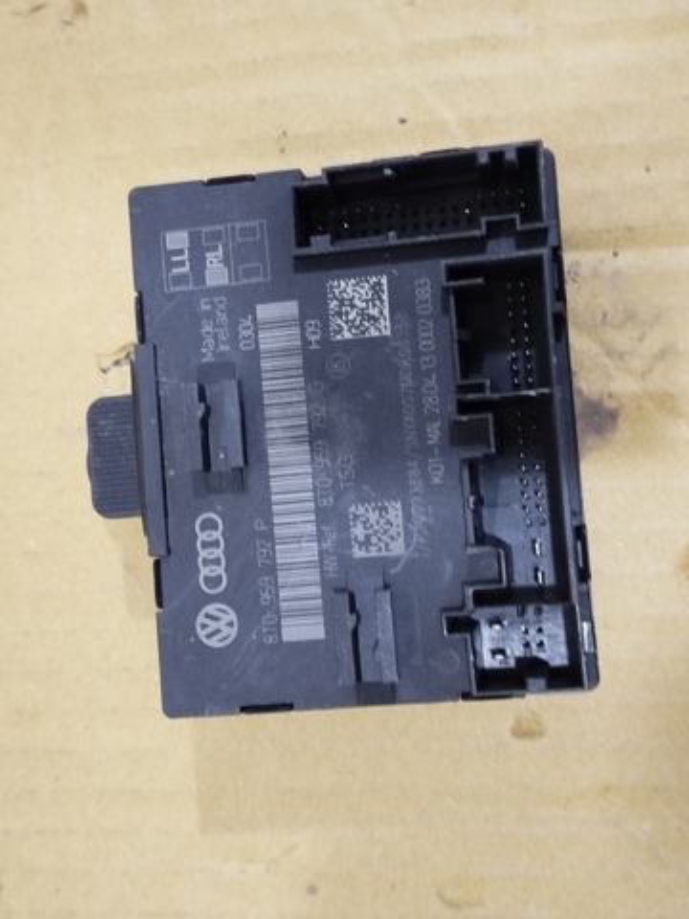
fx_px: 1274
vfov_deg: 39.7
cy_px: 460
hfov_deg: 30.3
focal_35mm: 48
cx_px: 344
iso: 640
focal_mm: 5.31
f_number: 1.7
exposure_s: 1/17
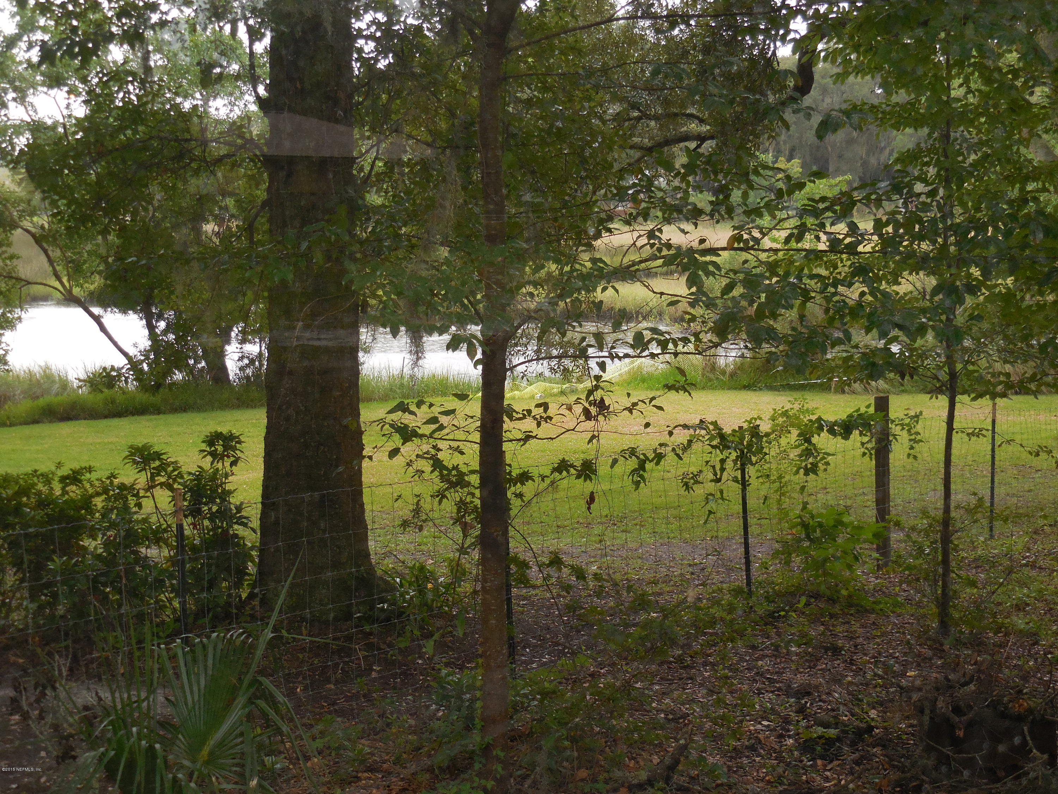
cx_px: 529
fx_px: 1589
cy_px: 397
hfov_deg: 36.8
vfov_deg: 28.0
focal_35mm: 52
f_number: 4.3
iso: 200
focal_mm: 9.4
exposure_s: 1/60
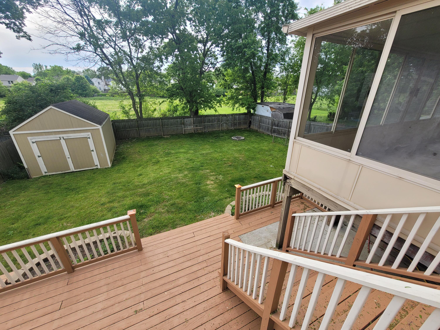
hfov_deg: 106.2
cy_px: 165
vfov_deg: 89.9
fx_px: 165
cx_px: 220
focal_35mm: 13
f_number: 2.2
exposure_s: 1/594
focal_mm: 2.2
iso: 64
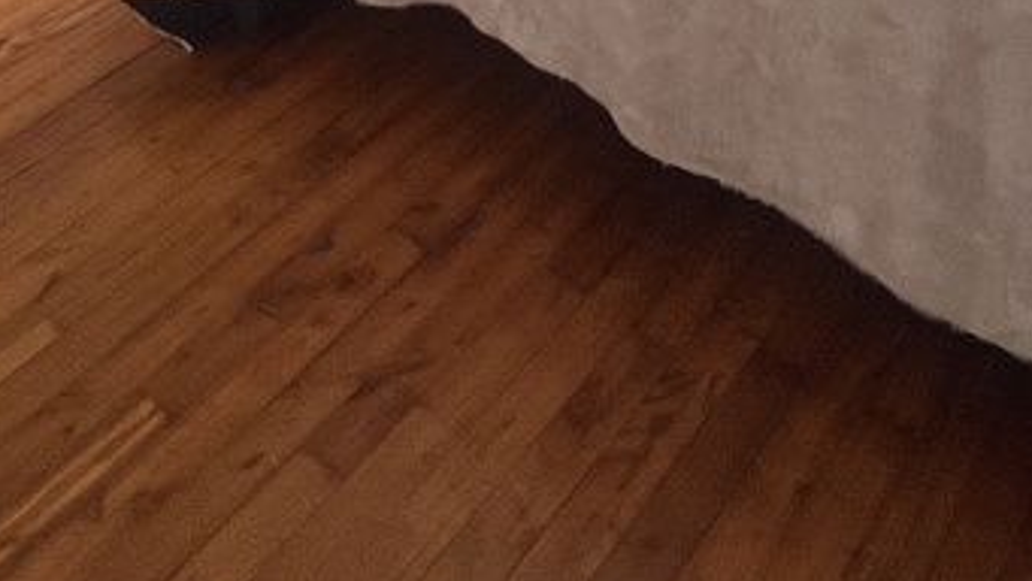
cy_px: -690
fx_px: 1314
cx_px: 673
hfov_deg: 42.4
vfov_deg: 16.3
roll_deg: -0.2
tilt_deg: -10.5
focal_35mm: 48
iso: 80
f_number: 1.8
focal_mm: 1.57
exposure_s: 1/100
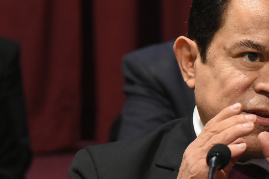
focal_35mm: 204
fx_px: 1524
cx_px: 236
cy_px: 93
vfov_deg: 6.7
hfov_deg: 10.0
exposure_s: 1/320
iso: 6400
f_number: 4.5
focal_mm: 85
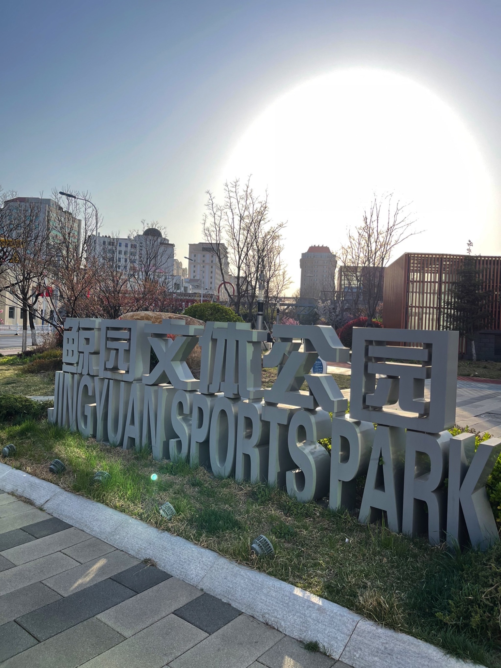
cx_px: 250
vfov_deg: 67.3
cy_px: 334
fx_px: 502
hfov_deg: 53.1
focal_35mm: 26
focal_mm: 5.1
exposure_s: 1/1370
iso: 32
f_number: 1.6
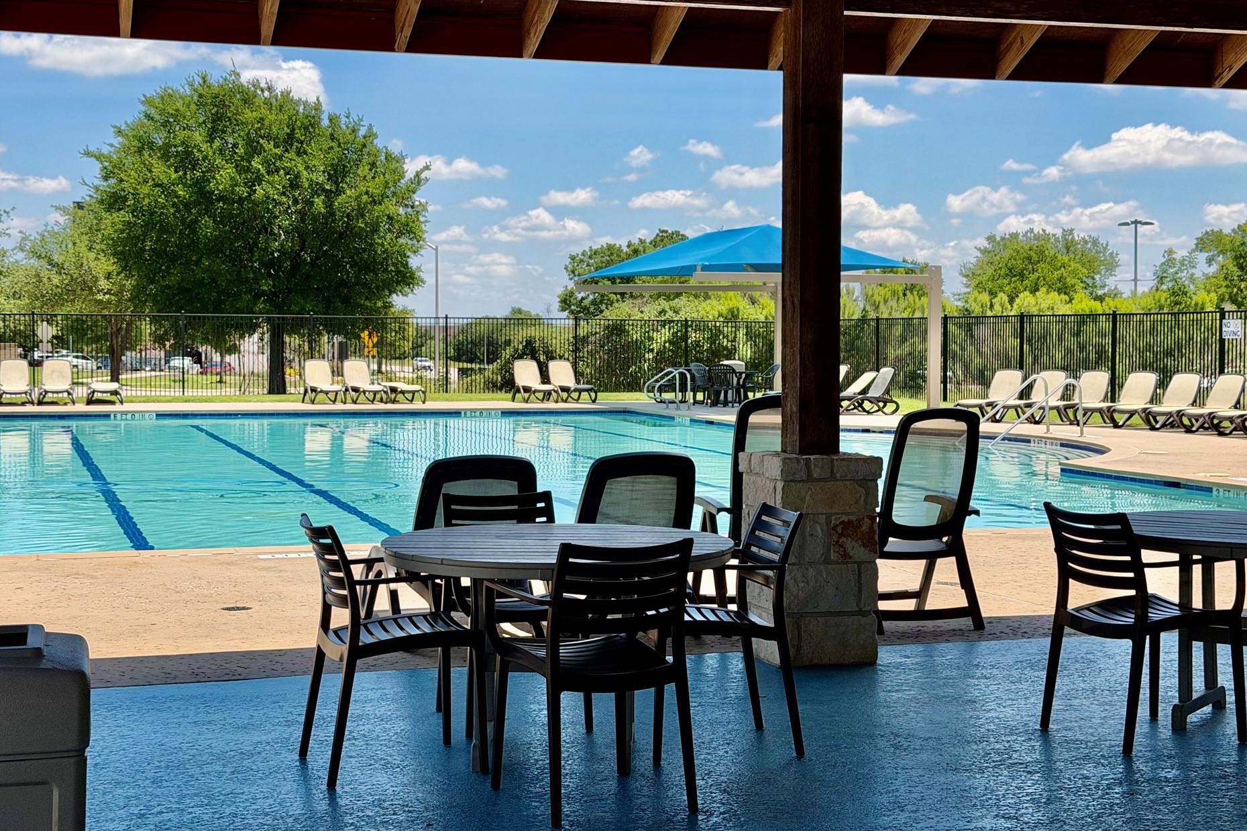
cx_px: 590
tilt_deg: -1.7
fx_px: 1905
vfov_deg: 24.6
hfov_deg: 36.2
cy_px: 390
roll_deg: +0.2
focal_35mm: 55
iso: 64
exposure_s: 1/4329
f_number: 1.78
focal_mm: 6.76
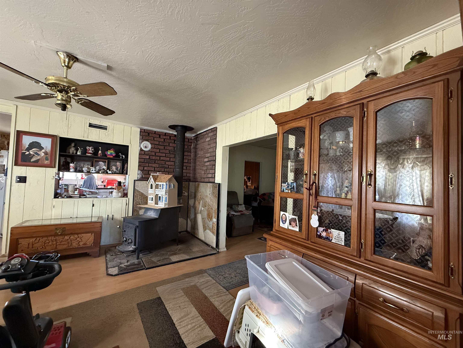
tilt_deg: +3.0
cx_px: 232
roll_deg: -2.7
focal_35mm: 14
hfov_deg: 102.1
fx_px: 187
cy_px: 174
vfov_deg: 85.7
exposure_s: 1/60
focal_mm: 2.22
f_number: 2.2
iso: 640
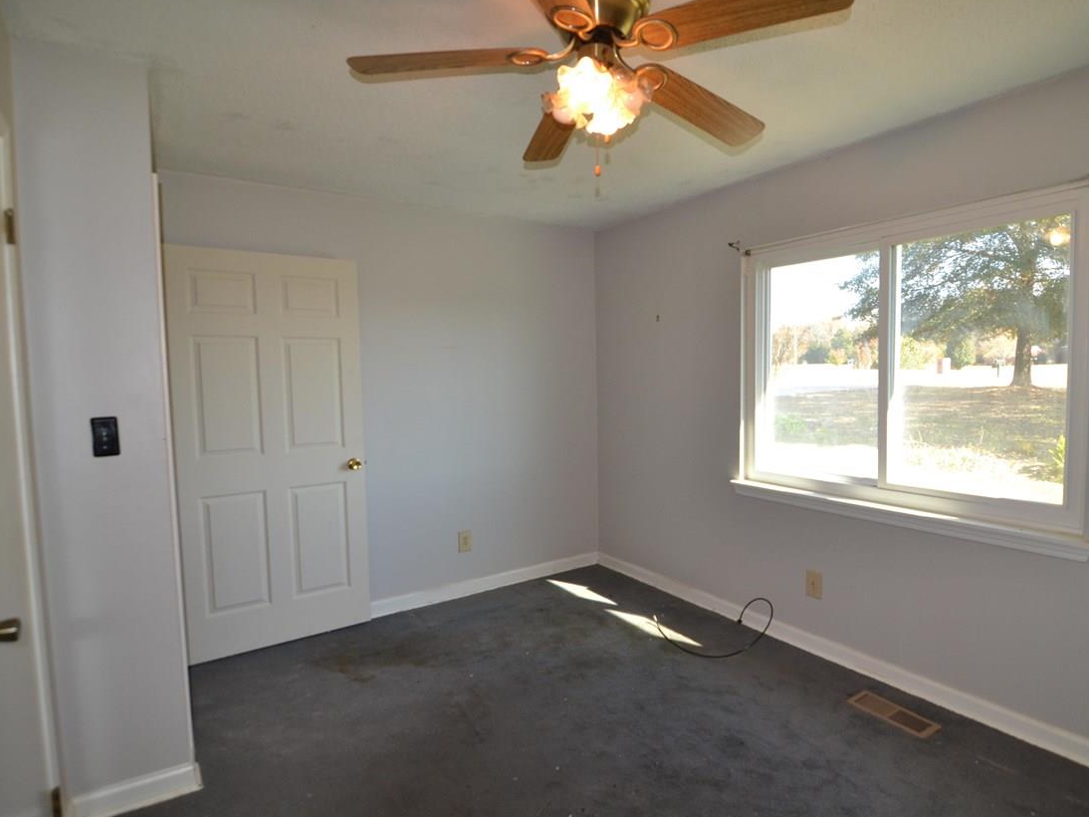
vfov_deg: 69.9
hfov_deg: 85.7
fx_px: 584
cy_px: 412
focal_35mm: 19
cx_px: 600
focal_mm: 11
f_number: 4
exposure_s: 1/125
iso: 360
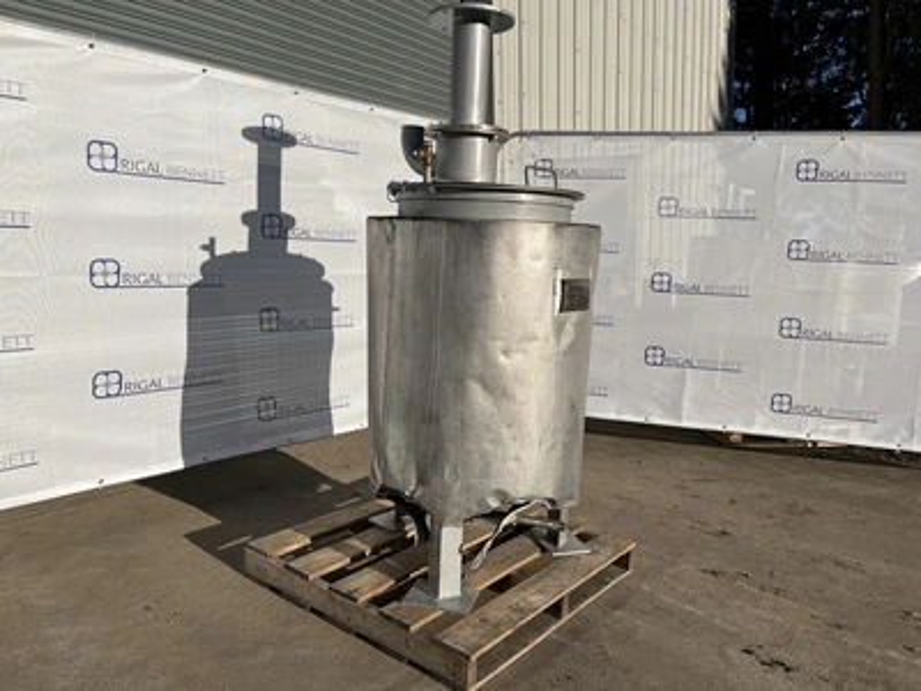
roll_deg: +0.8
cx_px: 460
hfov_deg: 67.3
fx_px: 692
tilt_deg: -7.2
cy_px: 346
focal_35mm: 26
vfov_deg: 53.1
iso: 50
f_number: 1.6
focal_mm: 5.1
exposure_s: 1/5556
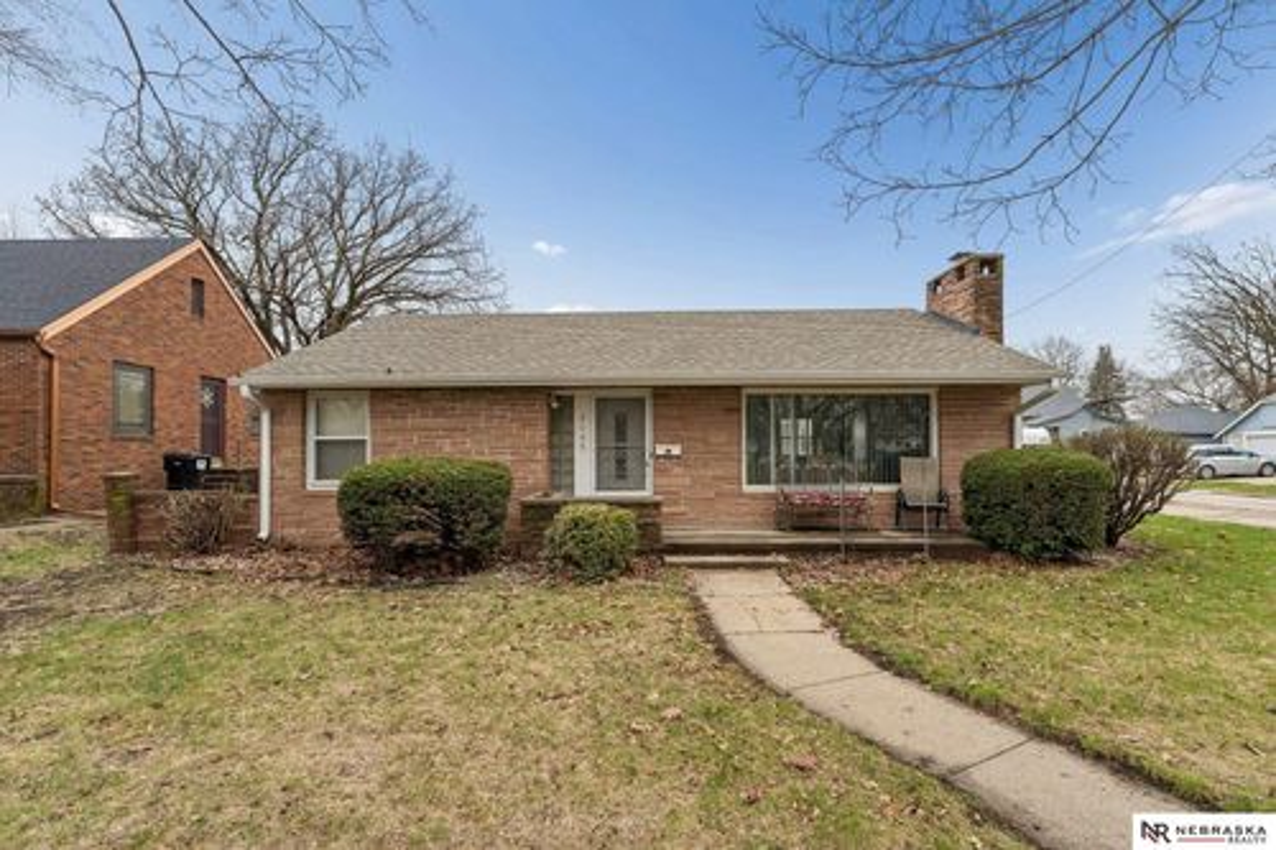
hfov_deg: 95.0
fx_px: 585
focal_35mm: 16
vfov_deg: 72.0
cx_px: 638
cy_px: 425
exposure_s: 1/250
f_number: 8
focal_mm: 16.5
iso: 200
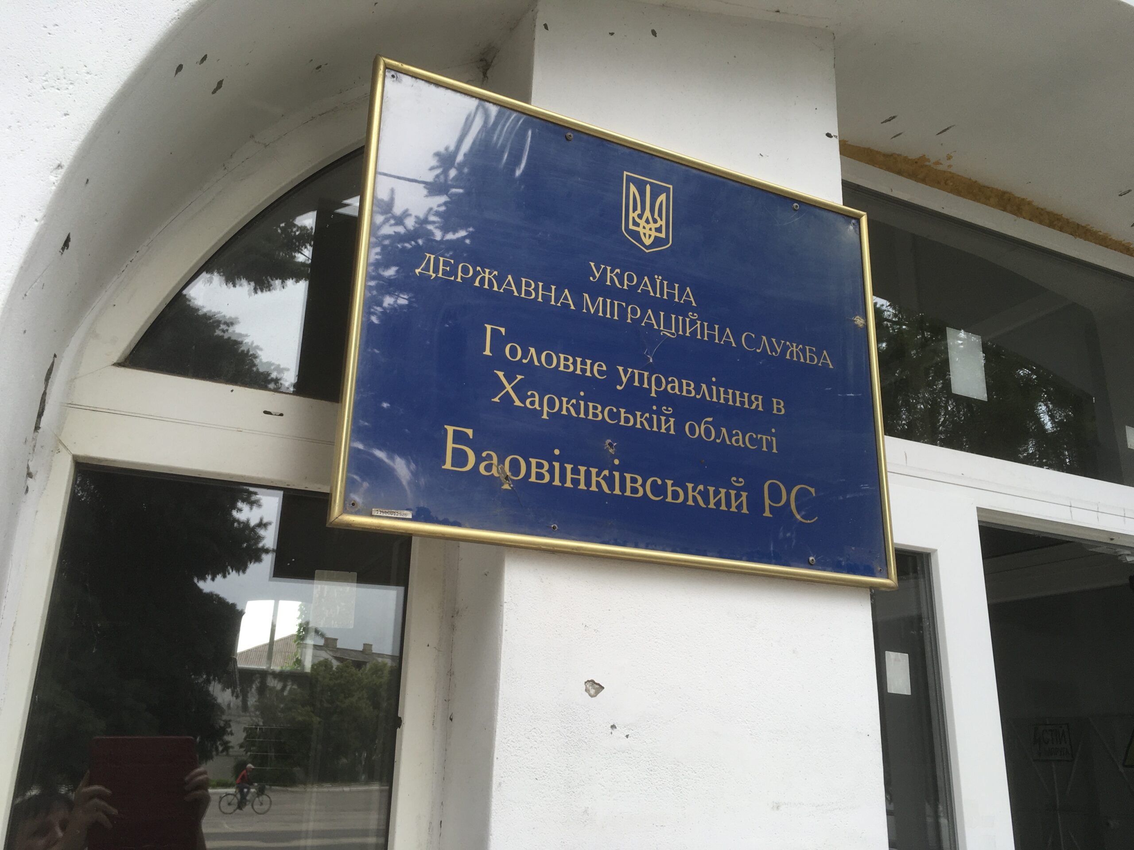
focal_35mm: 29
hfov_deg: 61.7
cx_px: 567
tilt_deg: +19.6
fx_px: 950
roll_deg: -1.6
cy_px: 425
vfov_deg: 48.2
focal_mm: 4.15
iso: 25
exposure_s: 1/107
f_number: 2.2
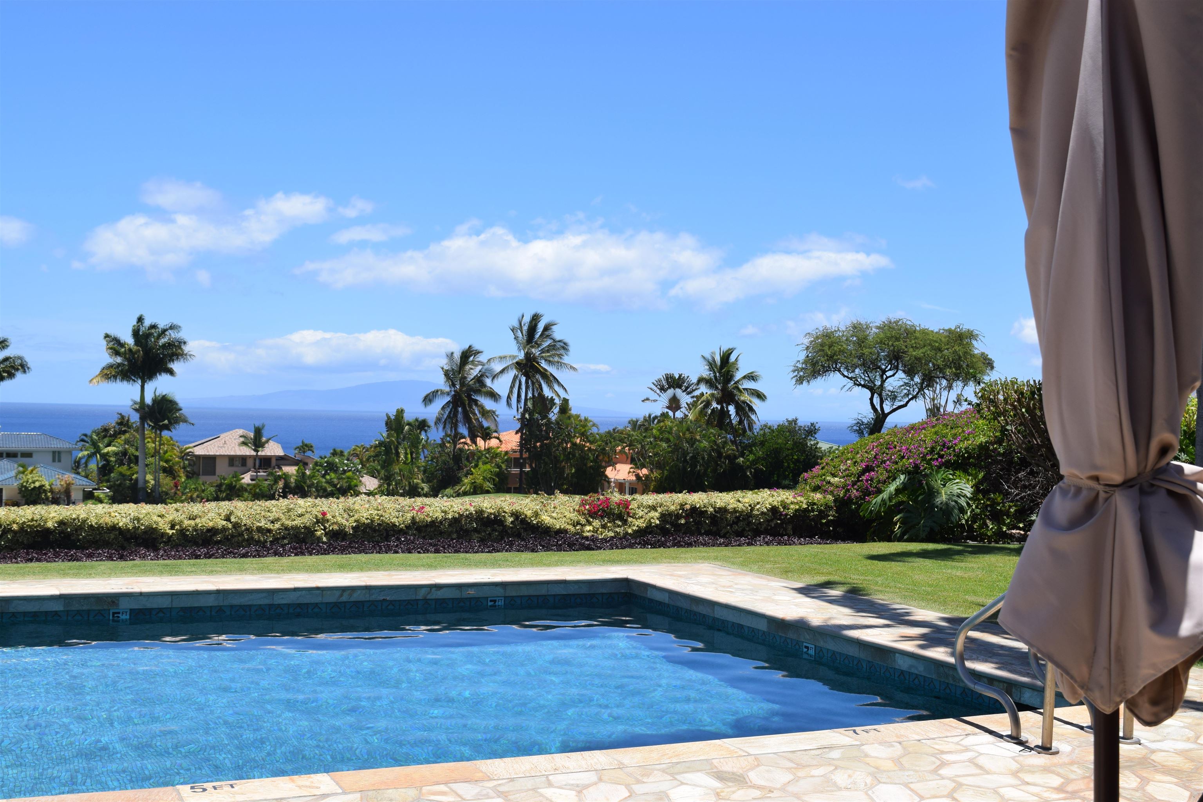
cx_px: 602
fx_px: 1454
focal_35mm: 44
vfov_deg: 30.8
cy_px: 401
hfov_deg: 45.0
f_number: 10
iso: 200
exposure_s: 1/400
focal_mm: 29
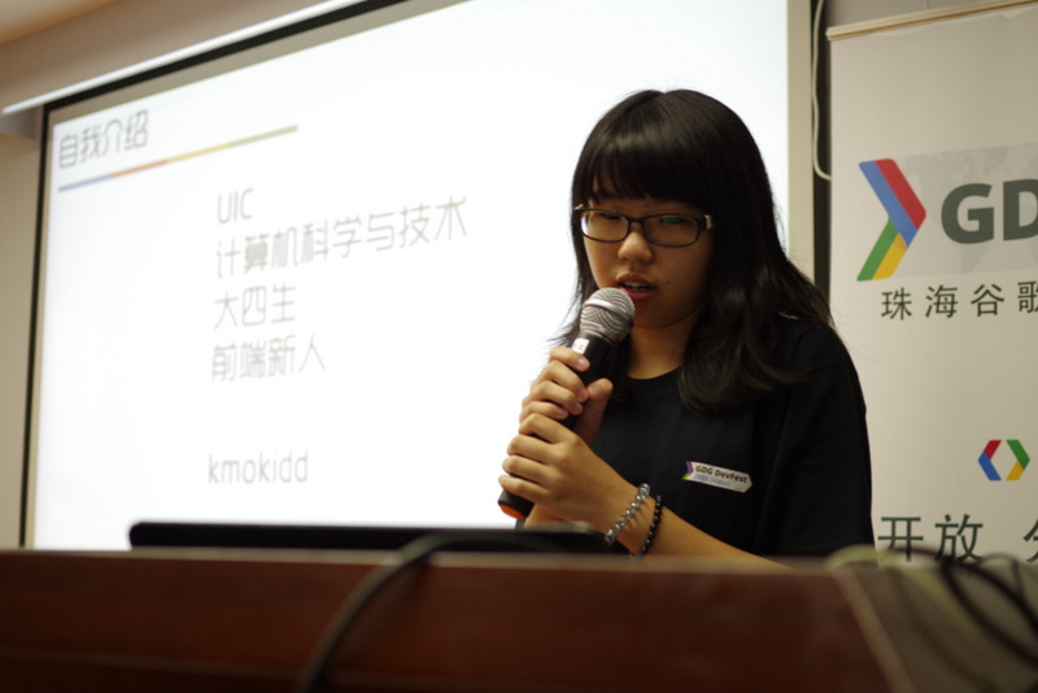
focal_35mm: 52
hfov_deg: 38.2
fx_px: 1500
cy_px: 346
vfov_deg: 26.0
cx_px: 519
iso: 400
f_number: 2.4
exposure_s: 1/60
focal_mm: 35
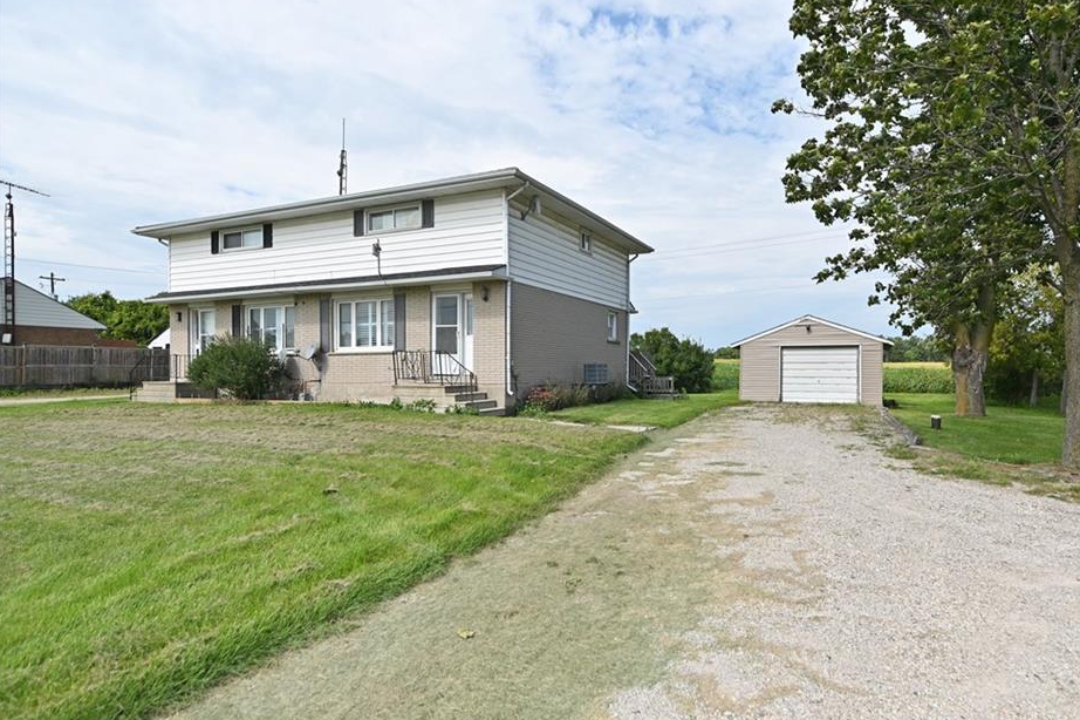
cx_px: 594
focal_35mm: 20
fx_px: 600
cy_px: 366
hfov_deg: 83.7
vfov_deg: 61.9
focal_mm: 18
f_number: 3.5
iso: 400
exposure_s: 1/8000
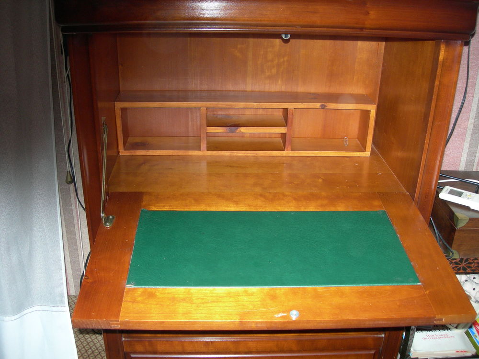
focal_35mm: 38
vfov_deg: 37.7
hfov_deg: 49.0
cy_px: 180
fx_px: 526
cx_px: 240
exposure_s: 1/60.1
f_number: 2.8
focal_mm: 7.8
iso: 123
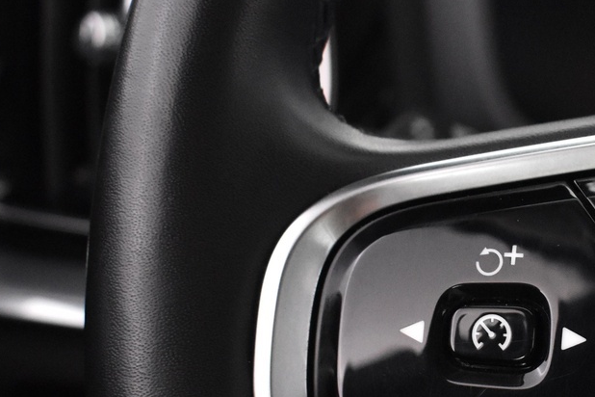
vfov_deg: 13.8
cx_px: 519
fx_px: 1625
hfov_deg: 20.4
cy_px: 341
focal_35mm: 98
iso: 3200
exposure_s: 1/40
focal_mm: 25
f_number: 4
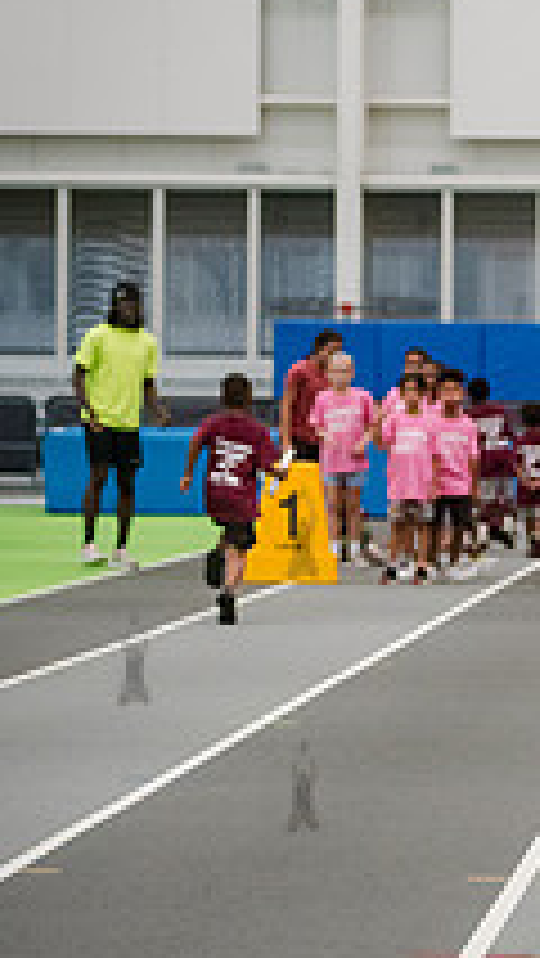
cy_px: 661
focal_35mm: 177
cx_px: 639
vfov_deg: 12.1
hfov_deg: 6.8
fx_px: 4500
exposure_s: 1/1600
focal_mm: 80
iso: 6400
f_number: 4
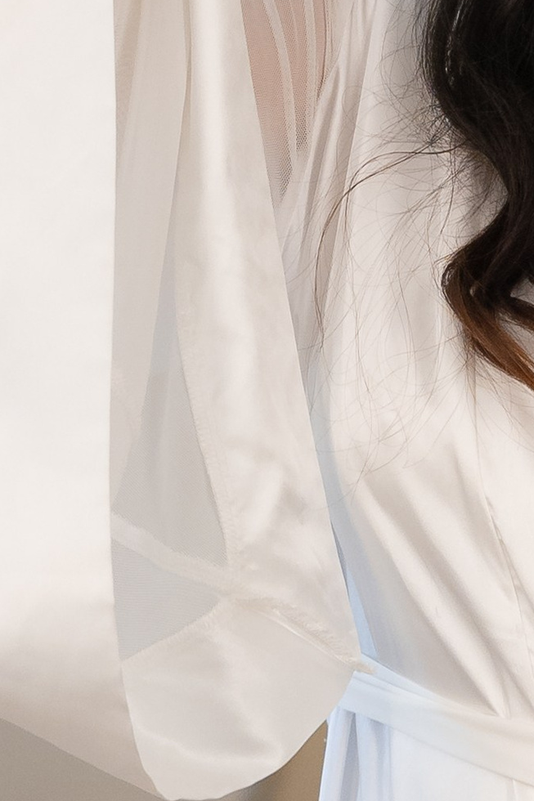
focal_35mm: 294
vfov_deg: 7.0
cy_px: 303
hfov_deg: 4.7
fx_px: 6543
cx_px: 662
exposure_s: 1/250
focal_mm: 50
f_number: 2.5
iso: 1250
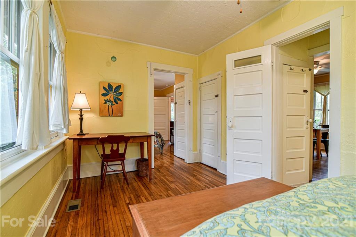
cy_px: 118
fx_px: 158
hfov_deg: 96.7
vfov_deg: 73.8
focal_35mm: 16
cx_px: 178
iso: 800
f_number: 4
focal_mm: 16
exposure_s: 1/60
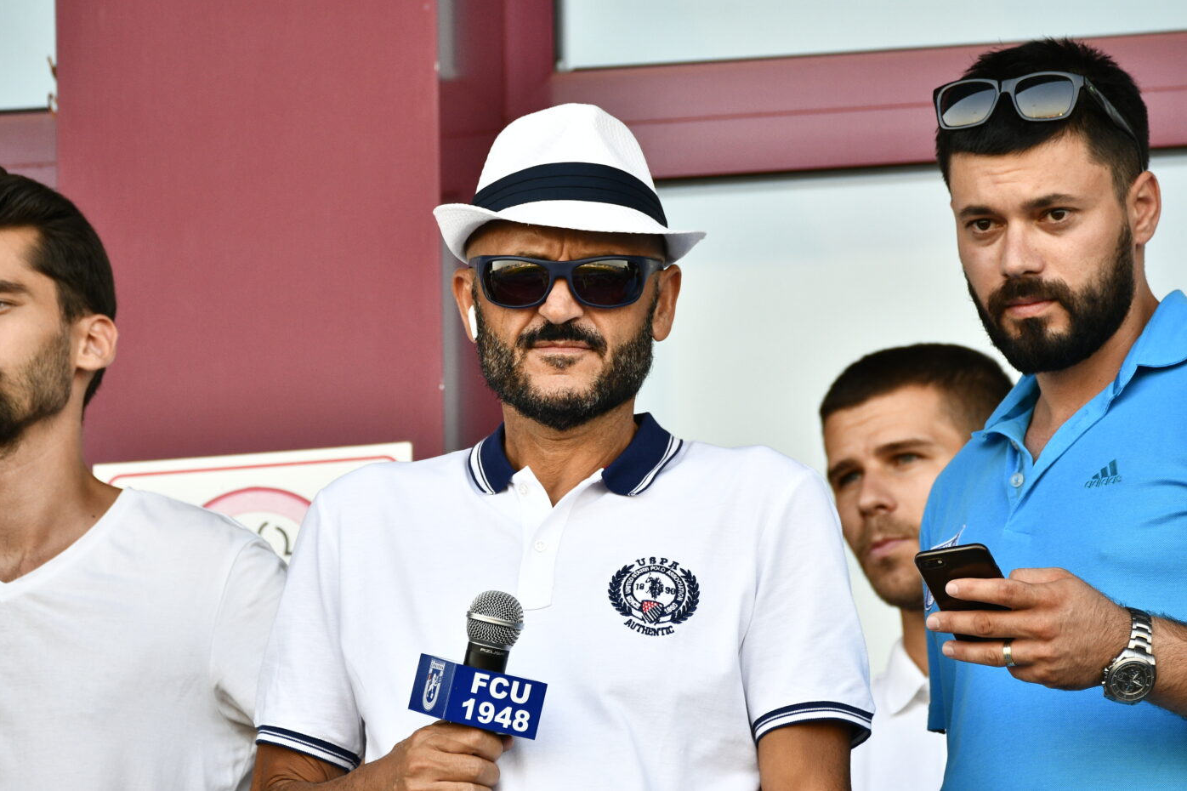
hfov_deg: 3.1
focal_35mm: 662
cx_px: 593
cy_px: 396
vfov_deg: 2.1
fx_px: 21821
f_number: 6
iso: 800
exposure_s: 1/250
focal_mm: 440
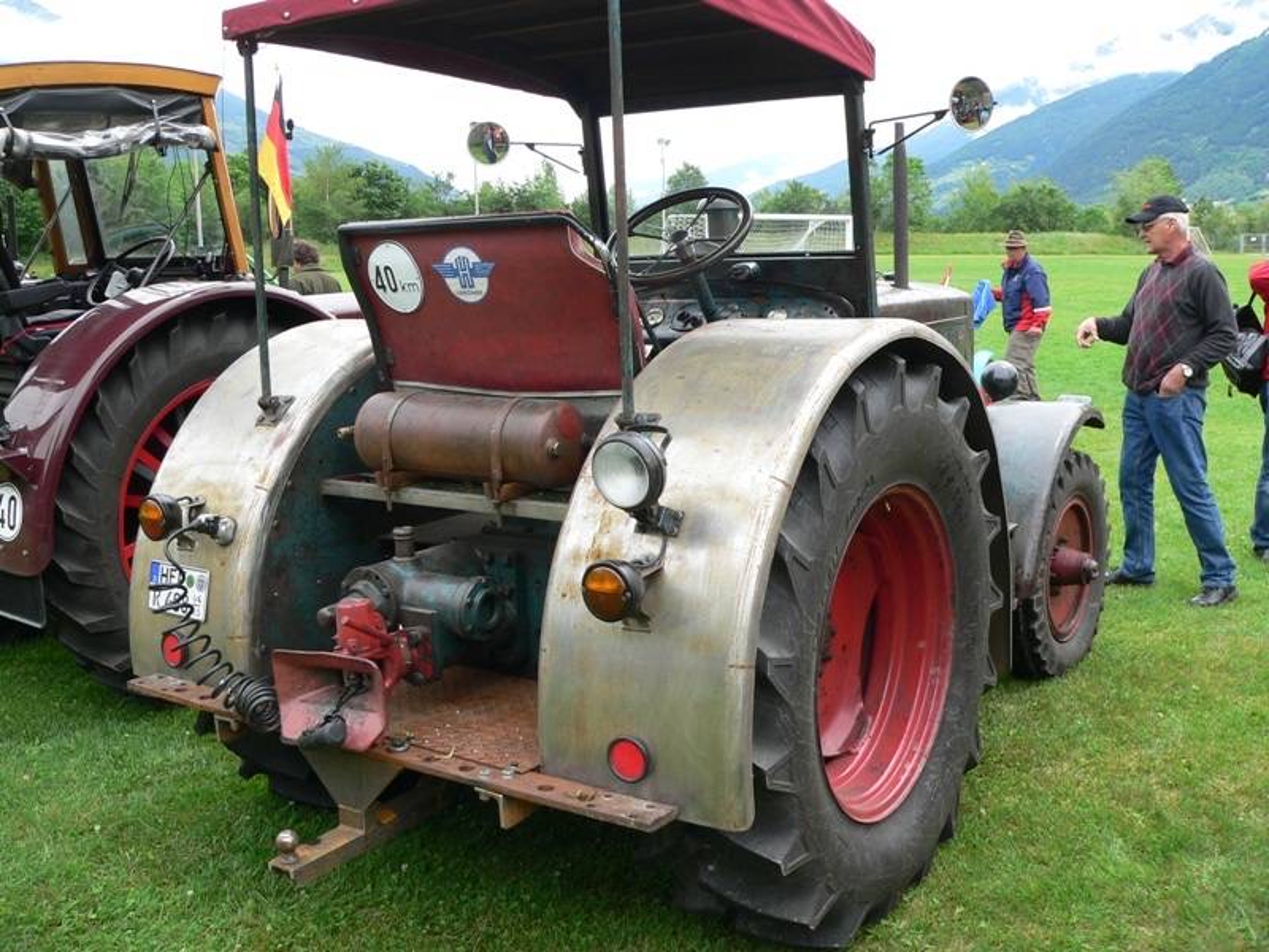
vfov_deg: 39.7
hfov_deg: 51.4
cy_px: 476
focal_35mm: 36
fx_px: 1320
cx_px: 634
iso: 80
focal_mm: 6
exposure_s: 1/160
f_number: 4
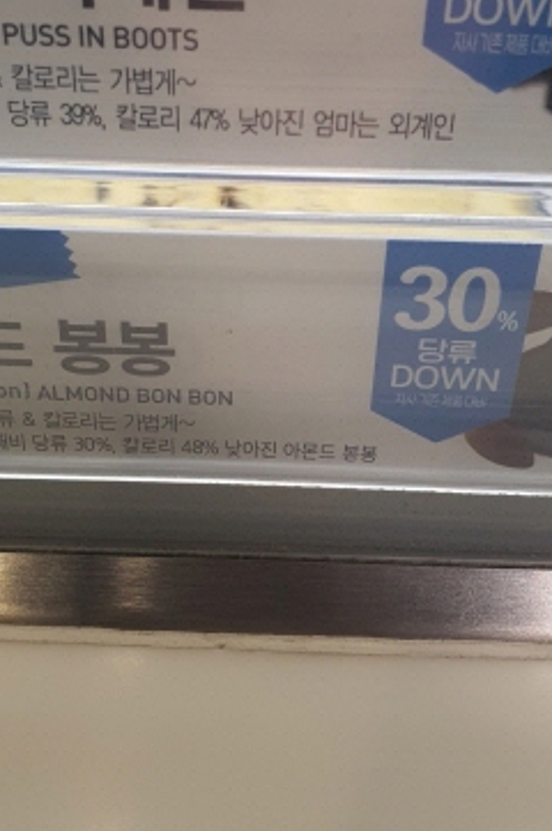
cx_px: 248
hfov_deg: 29.8
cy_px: 318
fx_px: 1037
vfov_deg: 43.3
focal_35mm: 45
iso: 100
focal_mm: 4.3
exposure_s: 1/120
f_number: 2.4
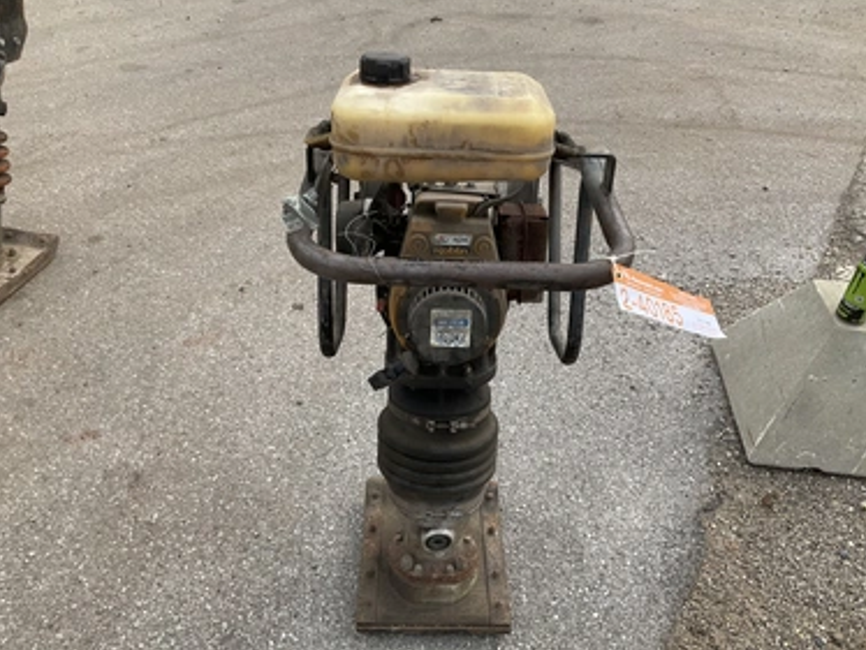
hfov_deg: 58.3
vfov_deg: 45.5
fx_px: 776
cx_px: 442
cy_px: 315
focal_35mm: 31
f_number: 1.8
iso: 25
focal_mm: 3
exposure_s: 1/912
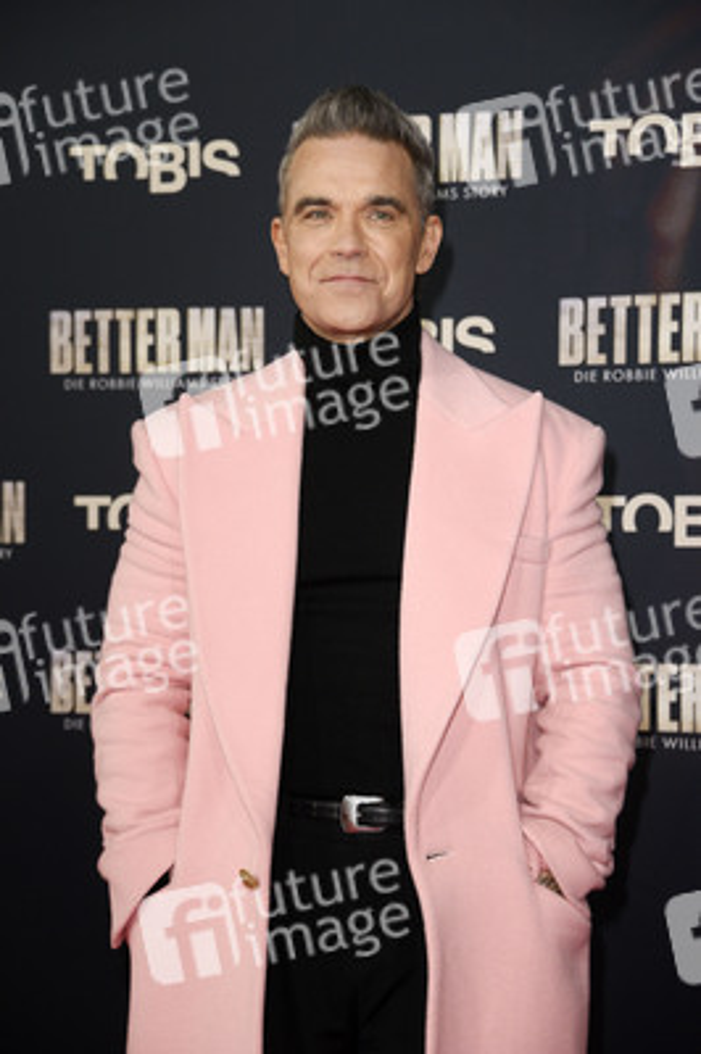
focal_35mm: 98
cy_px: 527
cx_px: 350
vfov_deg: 20.8
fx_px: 2867
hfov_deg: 13.9
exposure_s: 1/250
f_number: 5.6
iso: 1000
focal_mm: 98
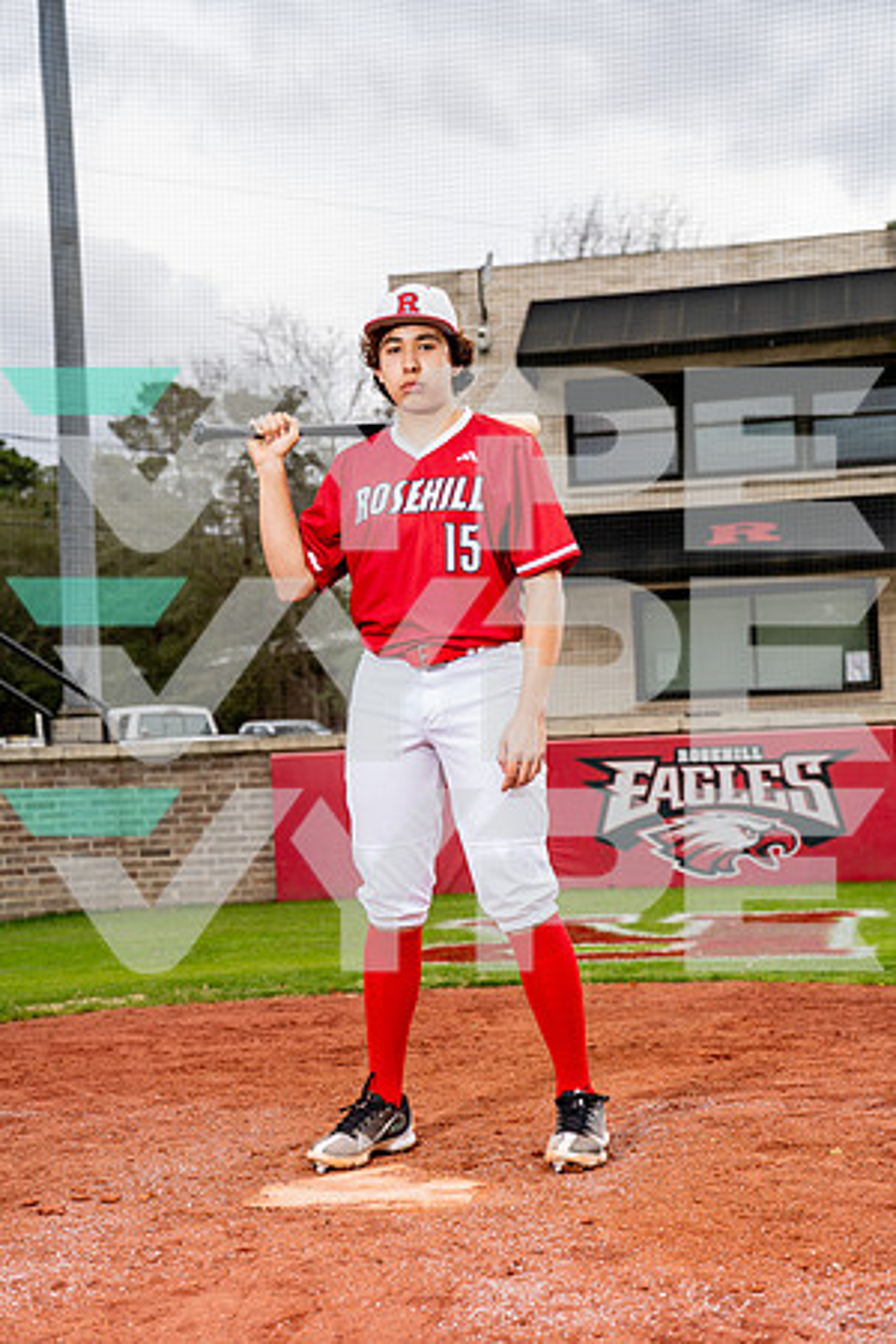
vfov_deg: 35.1
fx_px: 2128
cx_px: 448
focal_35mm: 57
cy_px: 672
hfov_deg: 23.8
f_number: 4
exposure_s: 1/250
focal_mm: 57
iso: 100
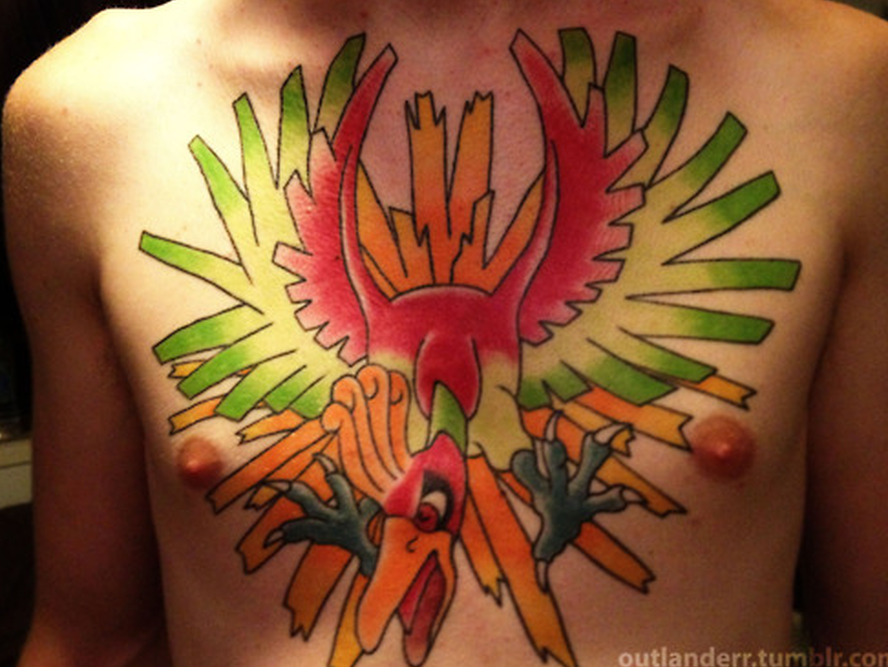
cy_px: 341
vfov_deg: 39.7
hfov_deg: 51.3
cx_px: 453
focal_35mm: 36
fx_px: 924
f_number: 2.4
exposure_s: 1/15
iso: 500
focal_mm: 4.28
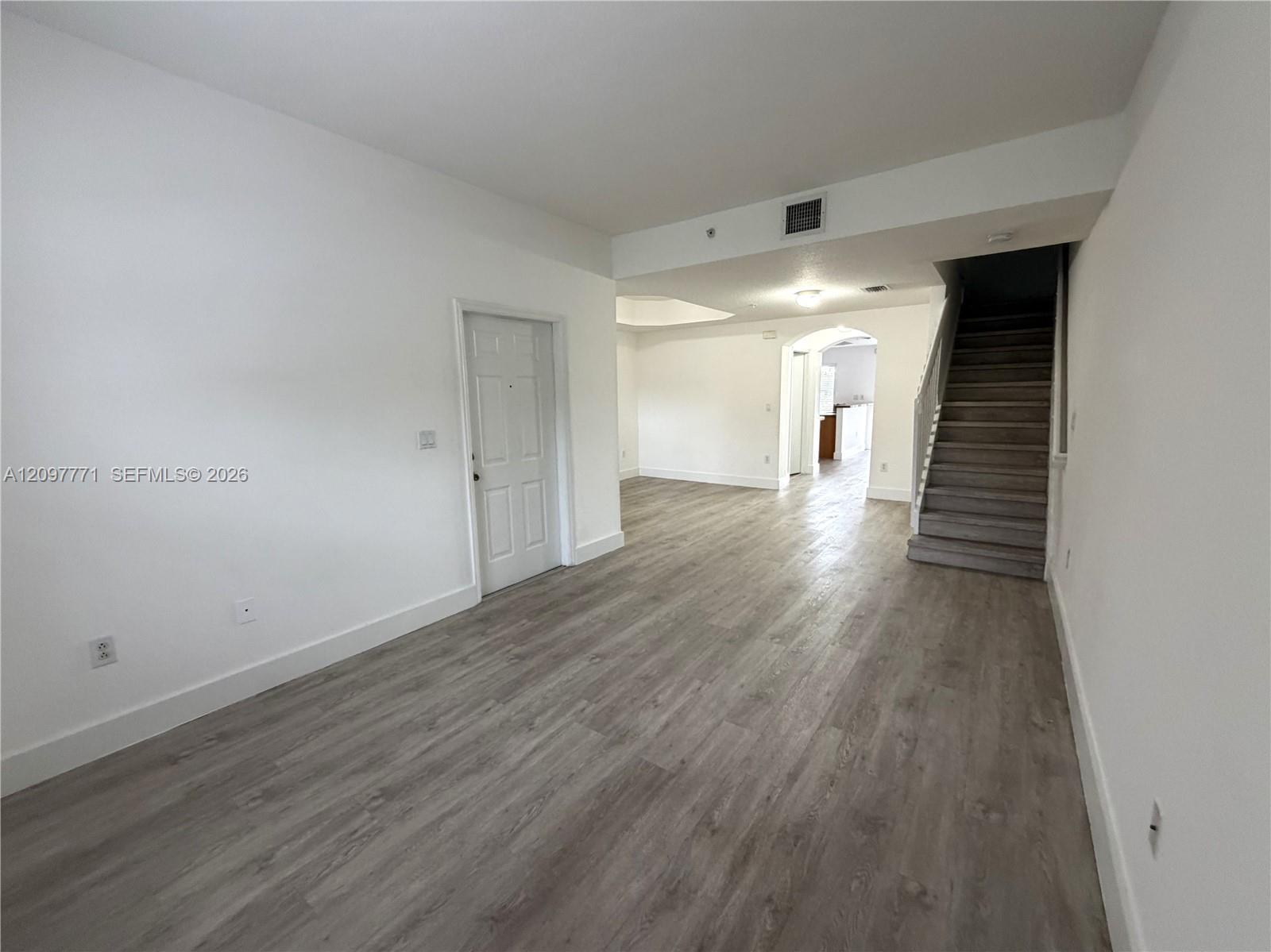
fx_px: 514
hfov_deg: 102.1
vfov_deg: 85.6
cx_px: 636
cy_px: 476
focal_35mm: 14
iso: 320
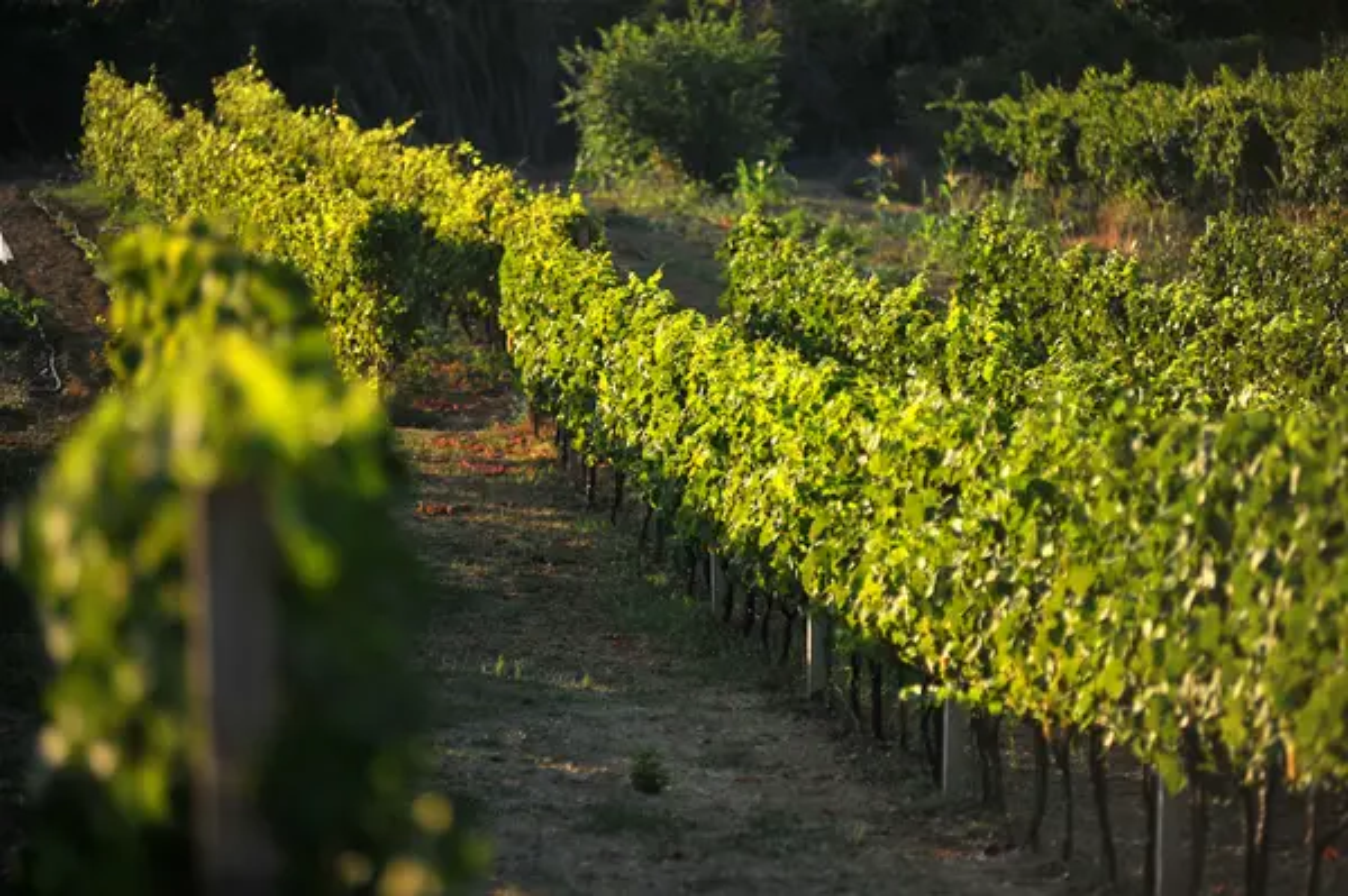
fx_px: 7483
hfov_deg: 10.3
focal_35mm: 200
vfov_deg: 6.9
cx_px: 674
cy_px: 448
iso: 200
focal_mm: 200
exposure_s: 1/1600
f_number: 2.8
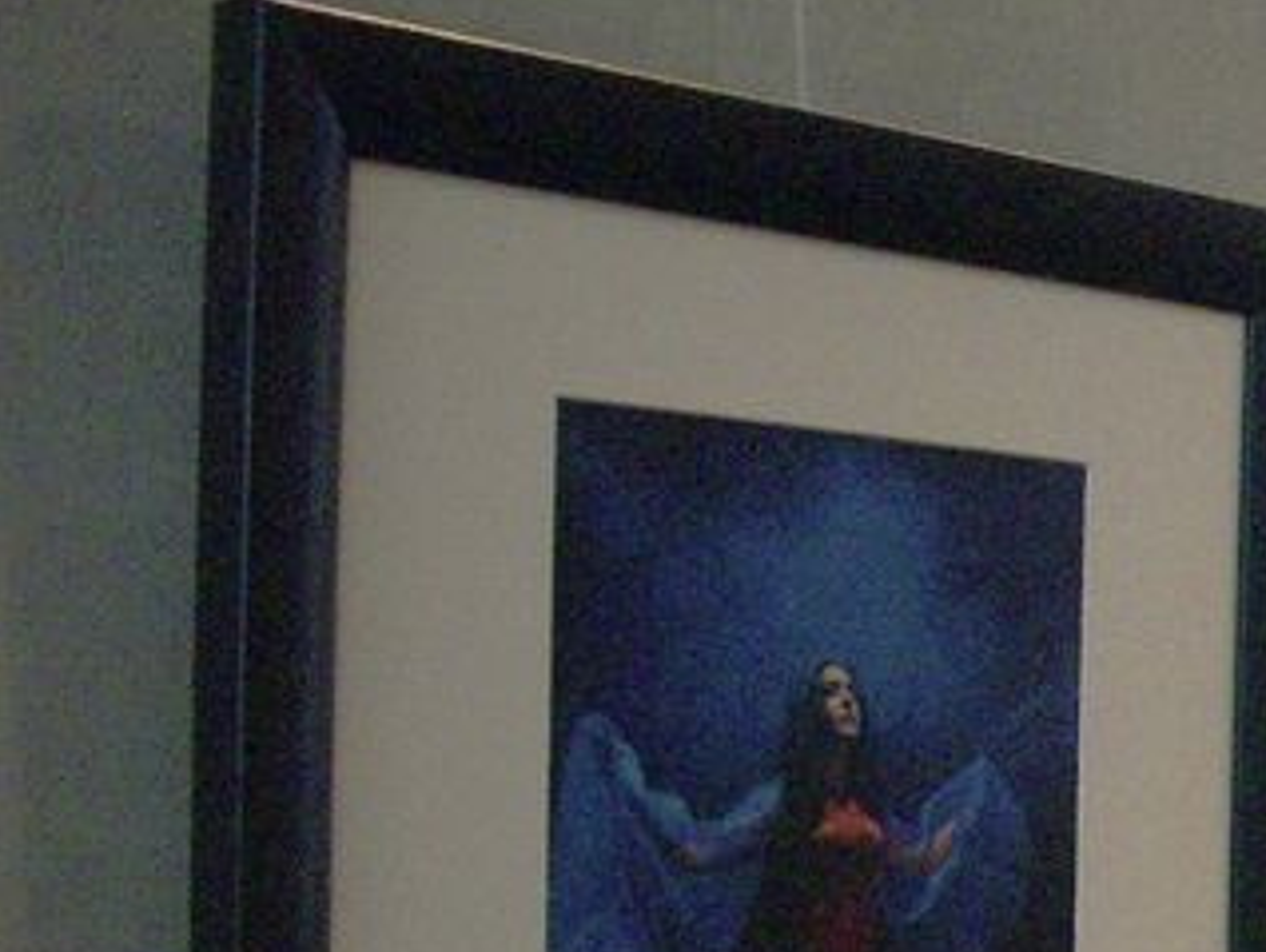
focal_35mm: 99
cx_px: 1788
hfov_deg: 18.1
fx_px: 3623
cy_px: 1010
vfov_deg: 14.7
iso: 320
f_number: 2.6
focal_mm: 5.8
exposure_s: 1/40
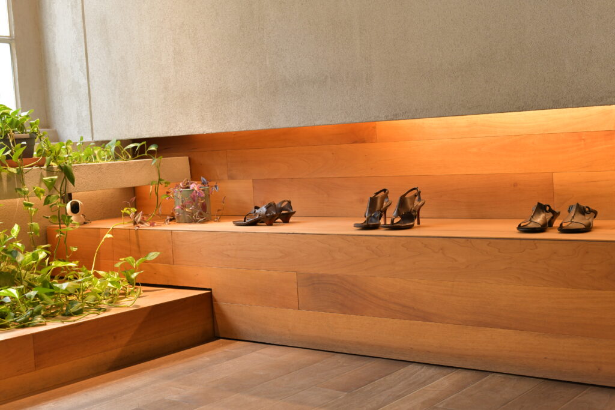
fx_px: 854
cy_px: 205
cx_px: 308
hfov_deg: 39.6
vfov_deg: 27.0
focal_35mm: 50
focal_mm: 50
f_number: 5.6
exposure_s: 1/80
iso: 800
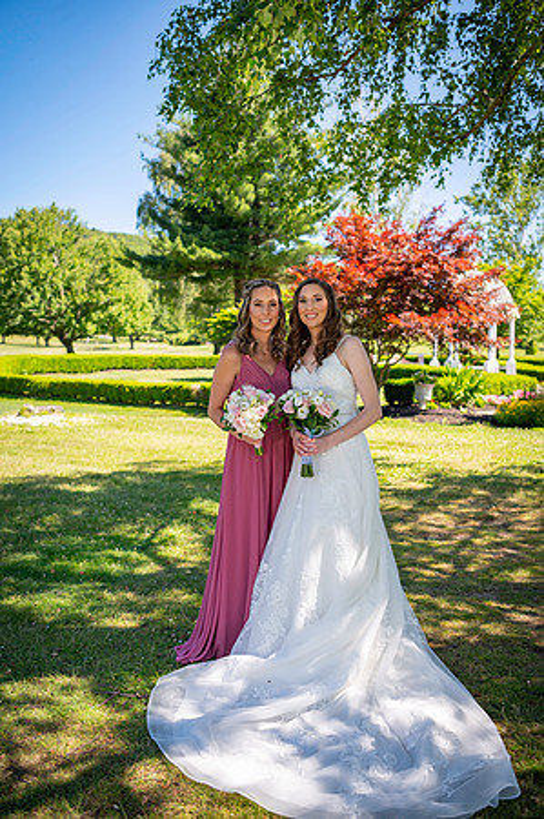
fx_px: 772
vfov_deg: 55.8
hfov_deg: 38.8
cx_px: 272
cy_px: 410
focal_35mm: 34
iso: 100
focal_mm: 34
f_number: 3.2
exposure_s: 1/800
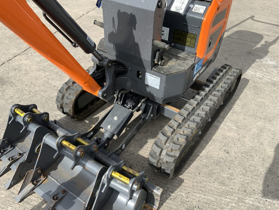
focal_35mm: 29
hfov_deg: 61.7
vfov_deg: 48.2
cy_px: 105
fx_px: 234
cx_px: 140
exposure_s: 1/1342
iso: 16
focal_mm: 3
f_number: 1.8
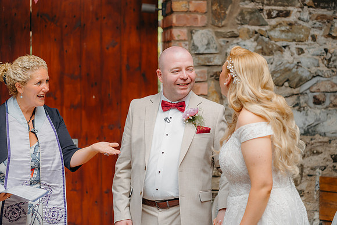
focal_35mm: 85
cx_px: 168
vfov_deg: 16.1
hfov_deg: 23.9
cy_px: 112
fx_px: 796
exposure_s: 1/500
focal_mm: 85
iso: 200
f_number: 2.5
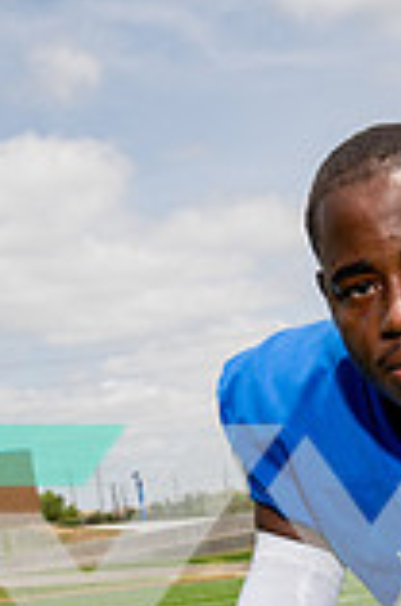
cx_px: 470
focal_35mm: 89
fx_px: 1494
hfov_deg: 14.8
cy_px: 818
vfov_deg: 20.6
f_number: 8
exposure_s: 1/250
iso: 100
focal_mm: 31
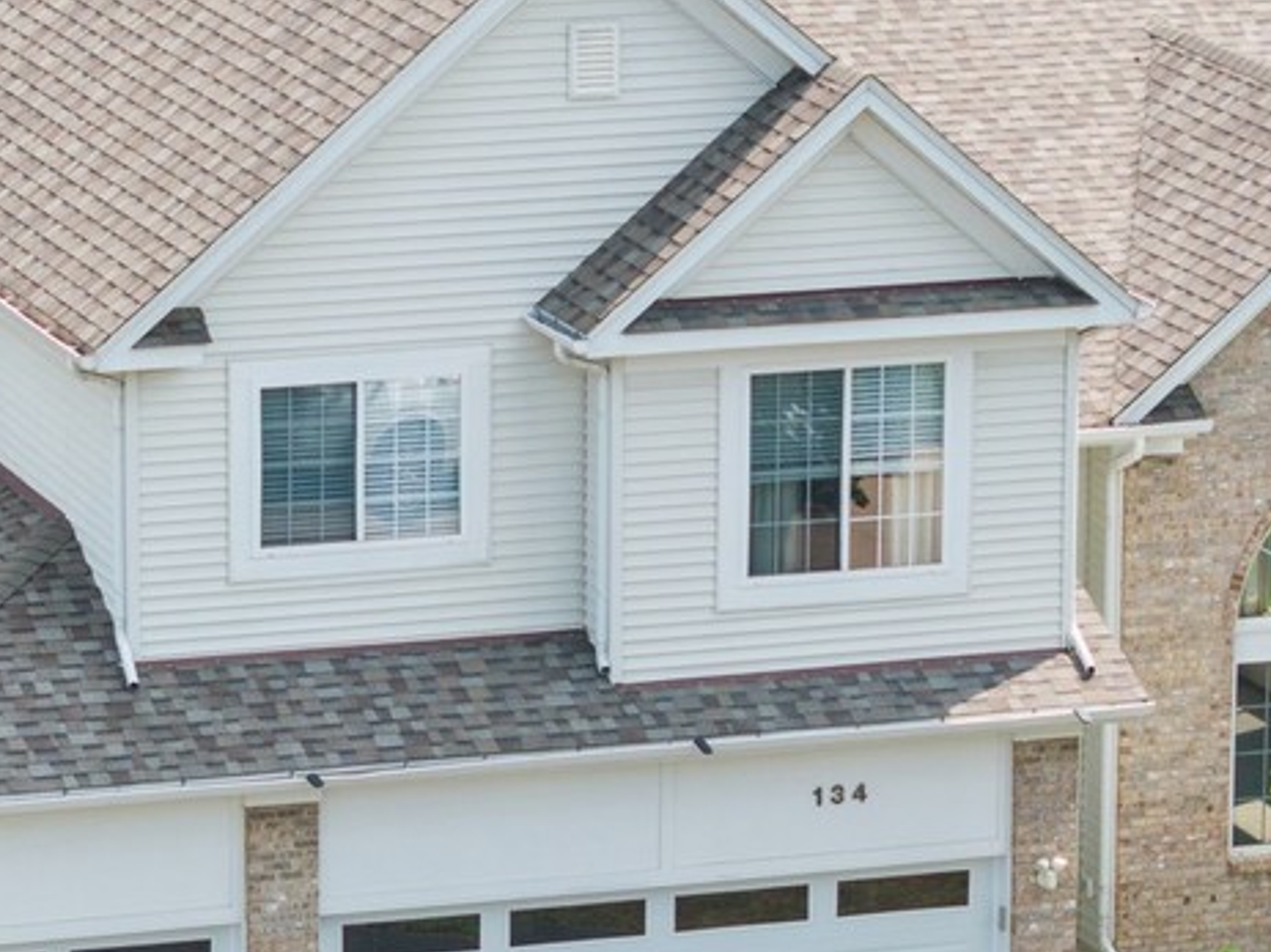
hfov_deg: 9.1
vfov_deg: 6.8
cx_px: 616
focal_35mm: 218
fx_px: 8002
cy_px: 595
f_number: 2.8
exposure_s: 1/500
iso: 100
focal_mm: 19.35
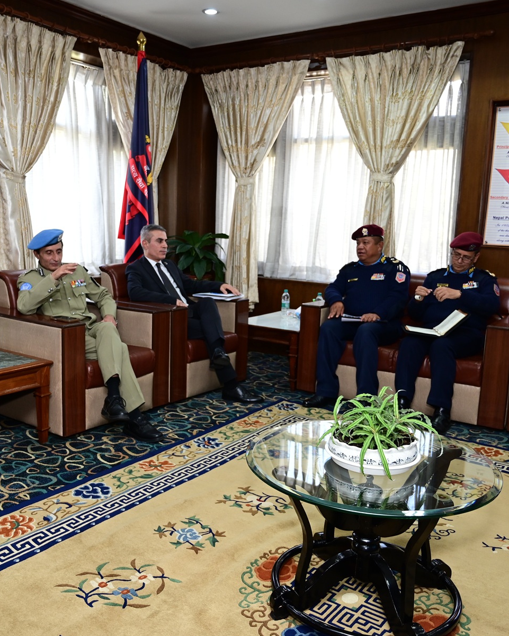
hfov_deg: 43.3
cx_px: 223
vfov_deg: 52.8
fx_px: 640
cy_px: 317
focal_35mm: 34
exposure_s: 1/125
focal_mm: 24
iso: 1000
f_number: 4
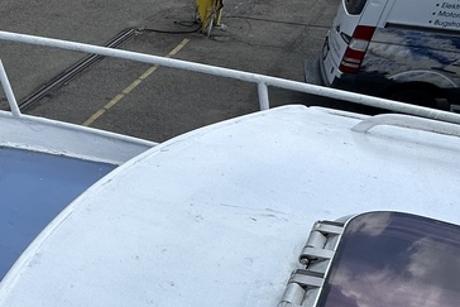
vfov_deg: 27.2
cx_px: -49
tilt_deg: -37.6
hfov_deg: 35.1
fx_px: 614
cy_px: 270
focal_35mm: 48
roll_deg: +2.2
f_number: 2.2
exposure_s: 1/2564
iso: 50
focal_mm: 2.22
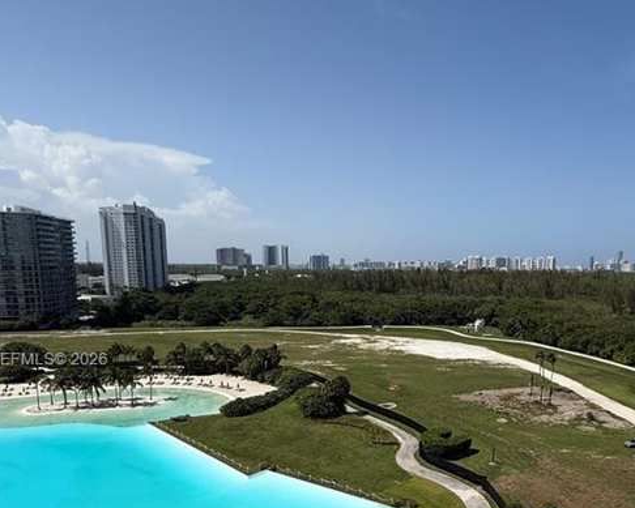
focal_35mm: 30
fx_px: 564
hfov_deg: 57.7
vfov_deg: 47.3
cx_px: 415
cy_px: 360
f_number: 2.2
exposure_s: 1/4425
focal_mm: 2.22
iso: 50
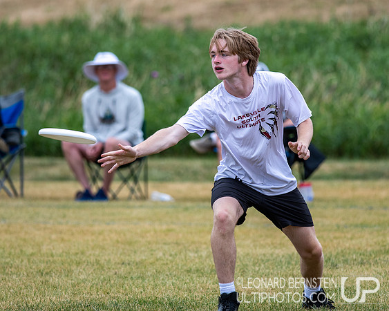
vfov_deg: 3.1
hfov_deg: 3.8
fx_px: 5833
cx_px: 202
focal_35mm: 507
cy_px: 156
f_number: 5
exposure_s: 1/2000
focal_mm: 300
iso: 400
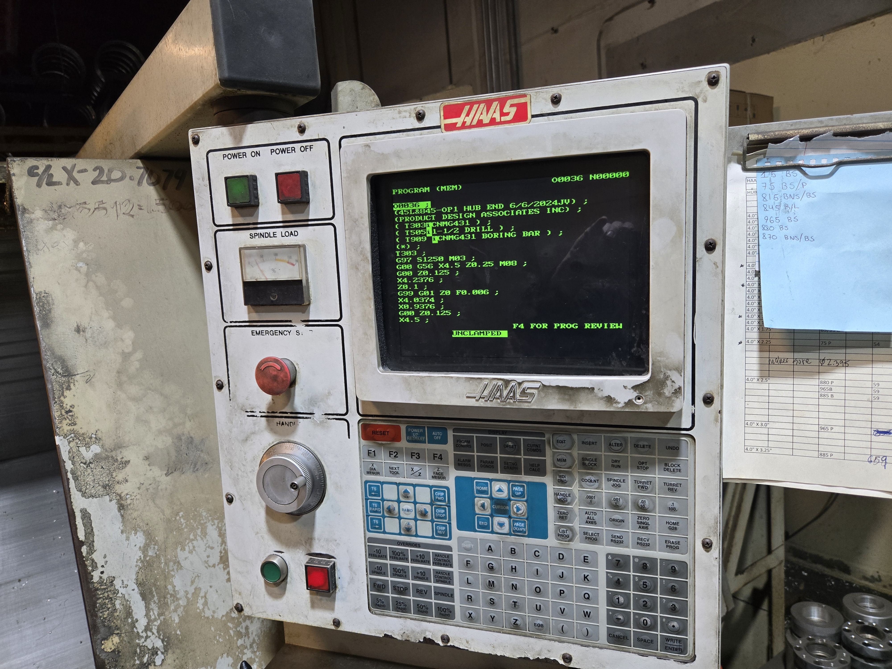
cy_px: 334
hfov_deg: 73.9
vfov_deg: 58.9
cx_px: 446
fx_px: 593
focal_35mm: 23
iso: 160
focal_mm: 5.4
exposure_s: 1/120
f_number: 1.8
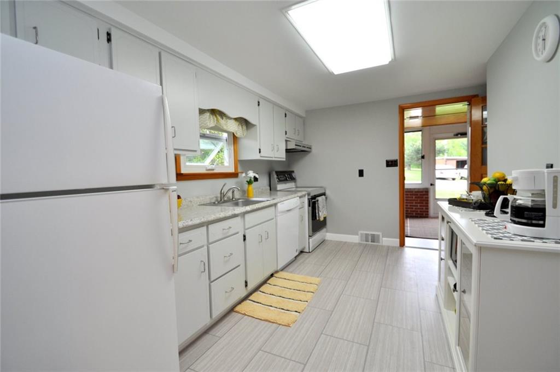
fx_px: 233
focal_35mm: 15
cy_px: 186
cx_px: 280
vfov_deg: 77.2
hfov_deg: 100.5
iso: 400
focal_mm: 10
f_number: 4.5
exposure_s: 1/80
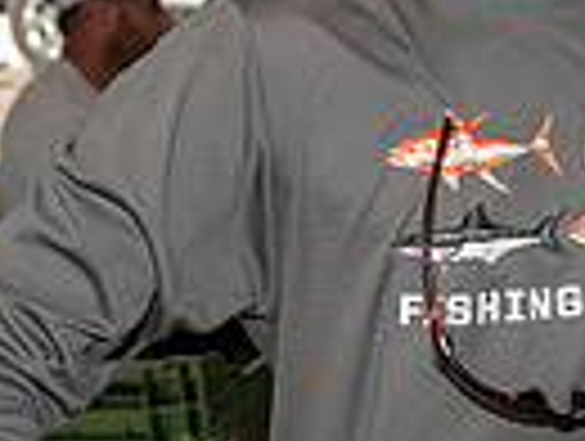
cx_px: 382
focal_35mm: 124
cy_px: 252
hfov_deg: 15.8
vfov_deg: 12.0
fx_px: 2099
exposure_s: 1/125
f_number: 4.5
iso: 50
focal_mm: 29
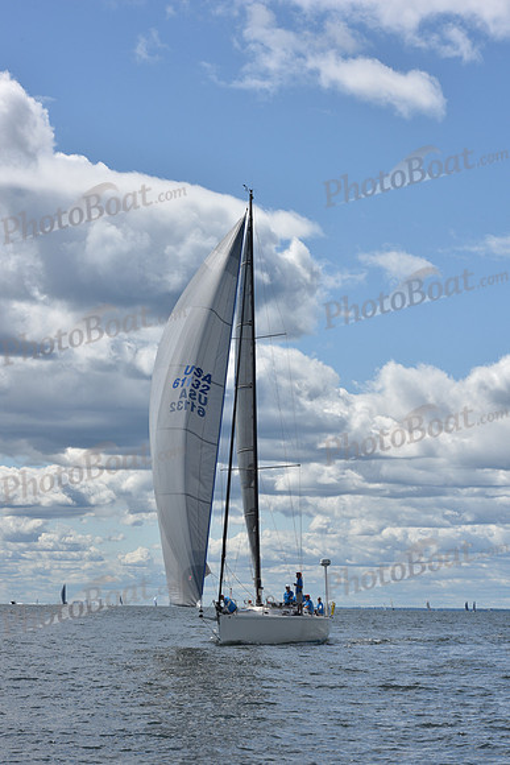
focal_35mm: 92
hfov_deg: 14.9
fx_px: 1954
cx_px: 255
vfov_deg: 22.1
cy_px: 382
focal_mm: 92
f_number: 11
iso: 250
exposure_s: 1/800
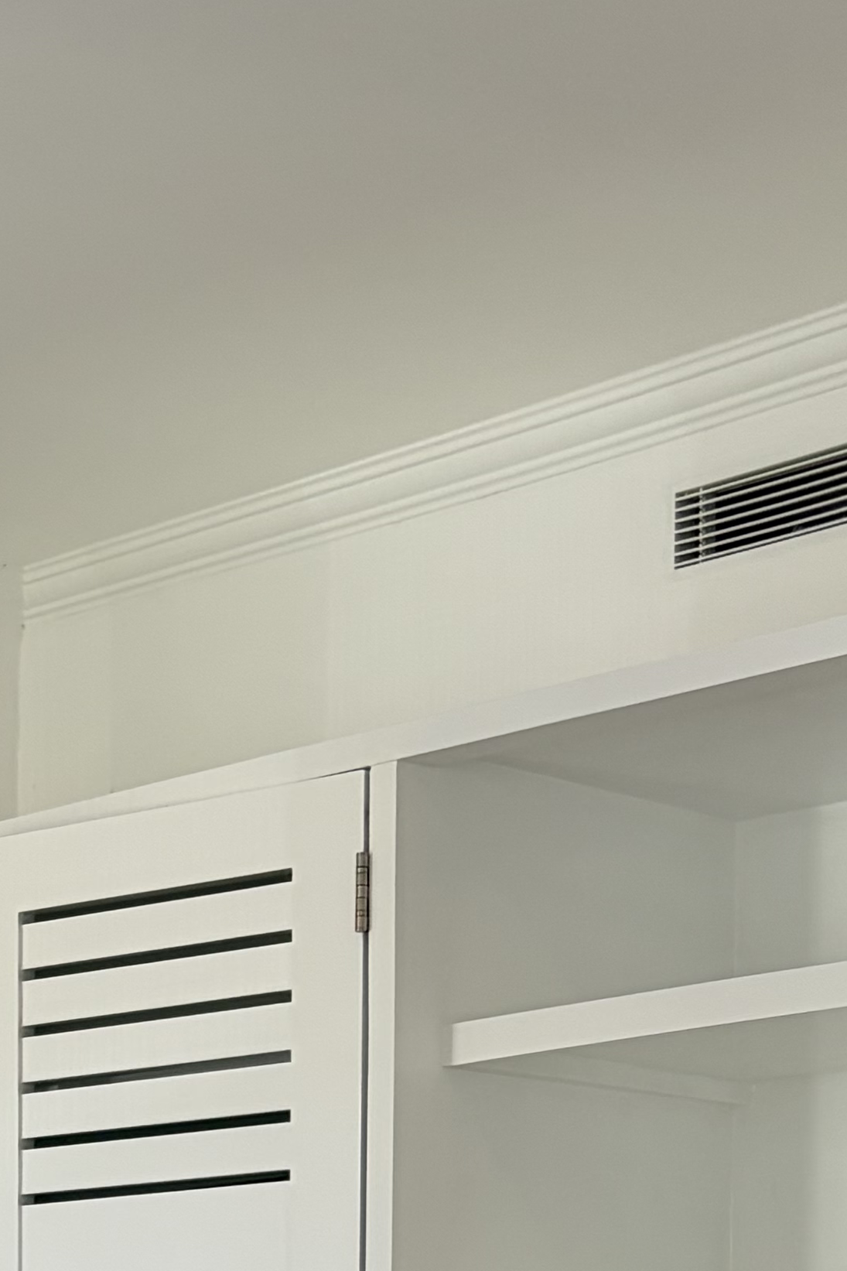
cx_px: -166
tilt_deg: -2.5
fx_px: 3318
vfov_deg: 19.7
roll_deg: +0.4
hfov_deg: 14.1
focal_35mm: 94
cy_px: 1722
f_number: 1.6
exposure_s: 1/100
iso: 80
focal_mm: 5.96
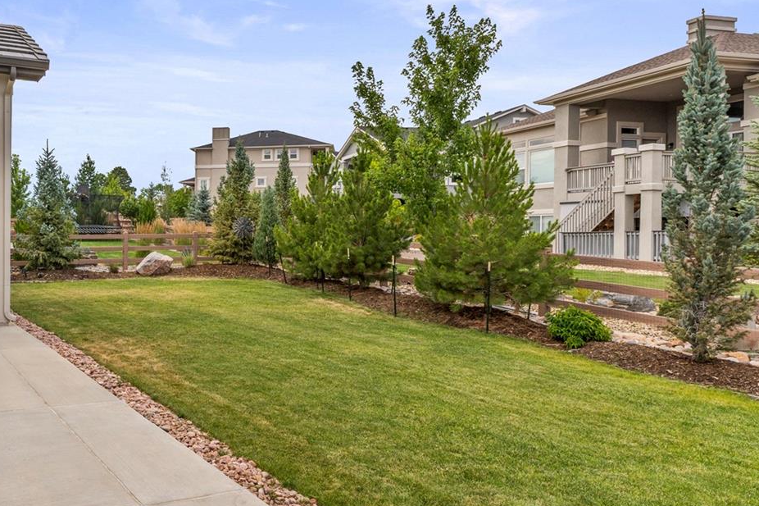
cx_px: 156
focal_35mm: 29
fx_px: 620
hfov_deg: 58.3
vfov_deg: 44.0
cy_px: 190
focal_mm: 11.2
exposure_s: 1/200
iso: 125
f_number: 8
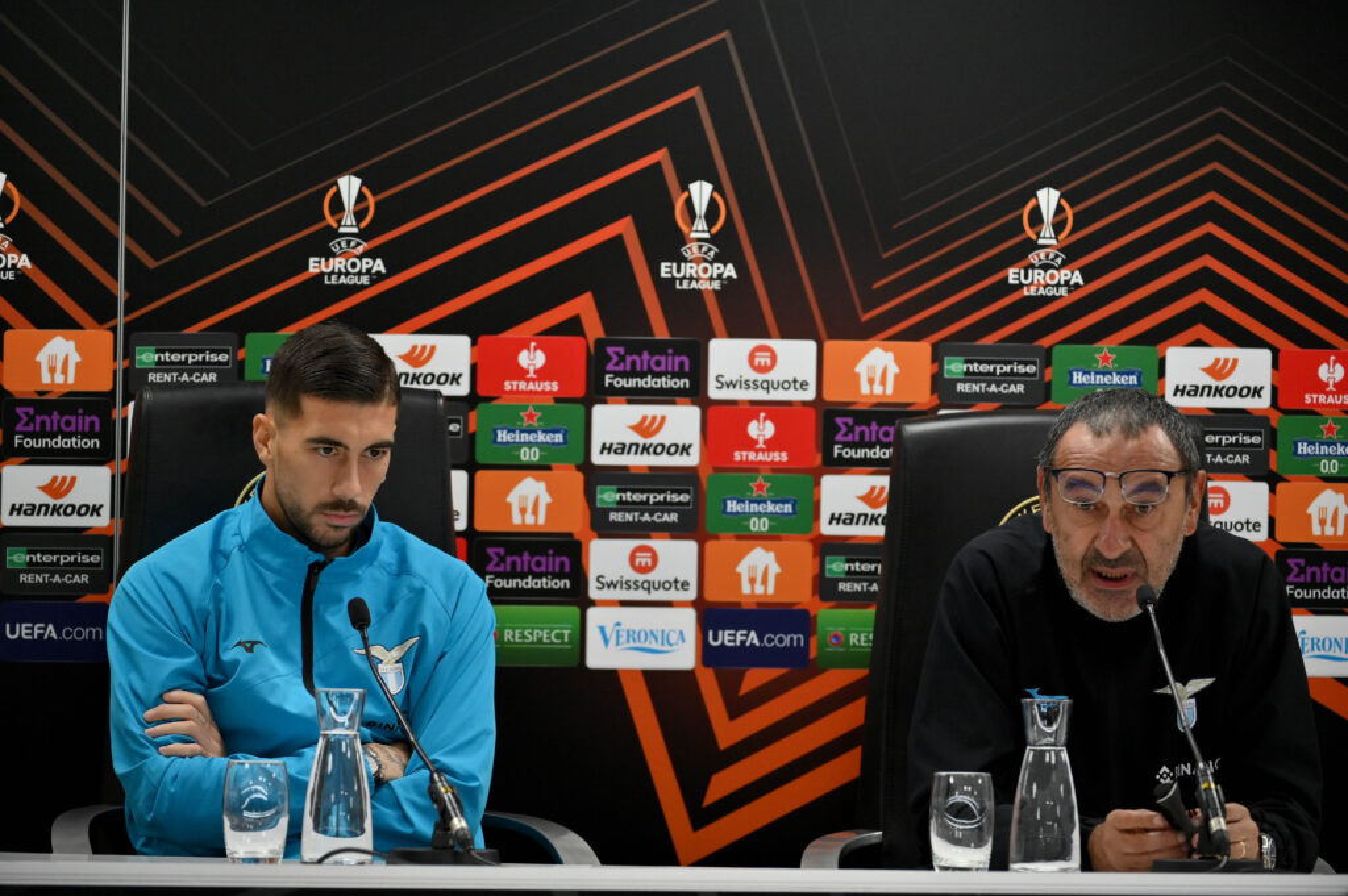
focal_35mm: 240
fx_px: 8979
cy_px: 448
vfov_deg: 5.7
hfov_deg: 8.6
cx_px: 674
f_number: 4.5
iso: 2000
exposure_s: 1/800
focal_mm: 240
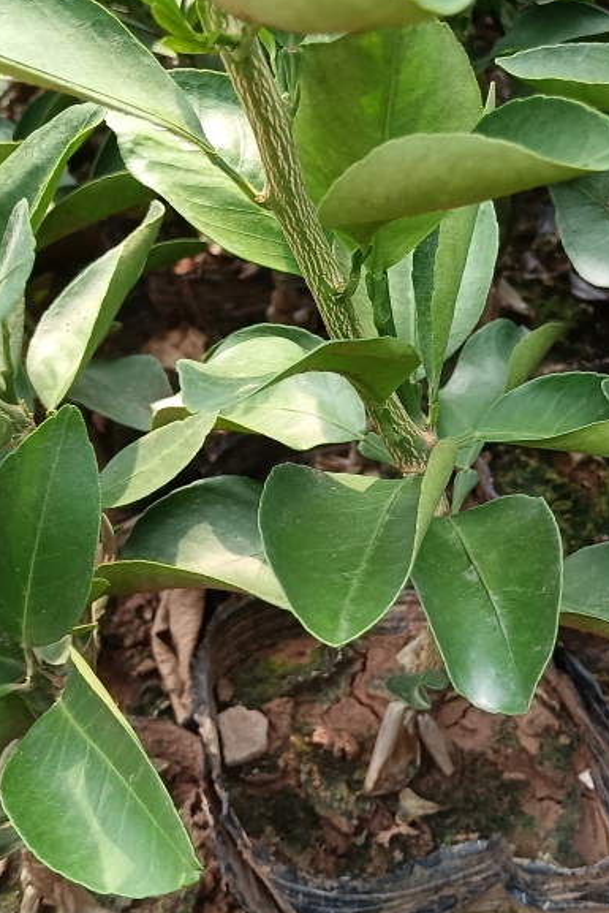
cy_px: 355
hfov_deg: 26.8
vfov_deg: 39.4
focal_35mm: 50
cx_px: 427
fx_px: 1268
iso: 224
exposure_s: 1/100
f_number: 1.8
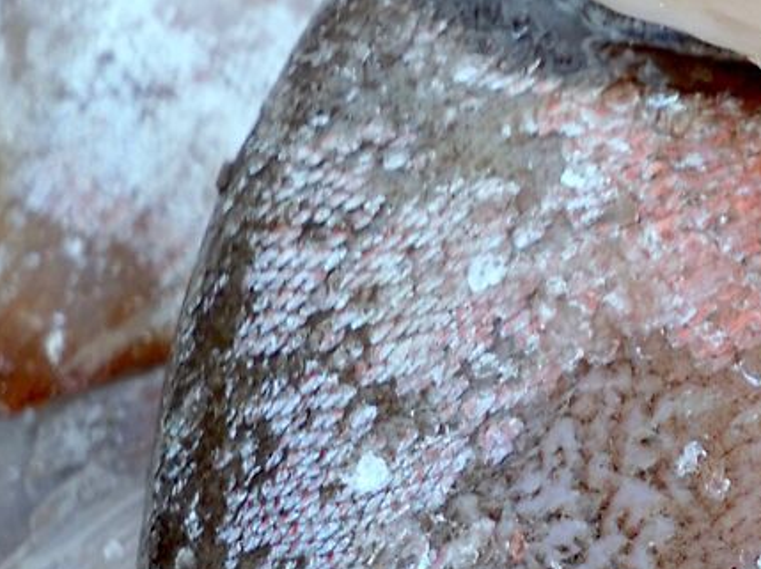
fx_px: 8281
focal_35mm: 377
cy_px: -258
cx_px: 2065
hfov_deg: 5.1
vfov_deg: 3.9
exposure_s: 1/320
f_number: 8
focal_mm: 70
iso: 400
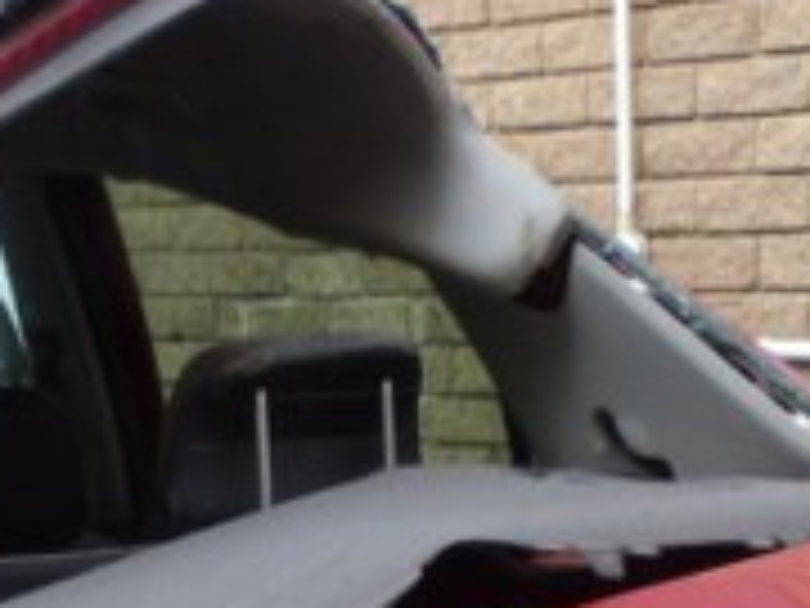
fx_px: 2597
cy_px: 1121
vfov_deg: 12.2
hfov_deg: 17.5
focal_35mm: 111
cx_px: 81
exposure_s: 1/100
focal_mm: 4.5
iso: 80
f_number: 4
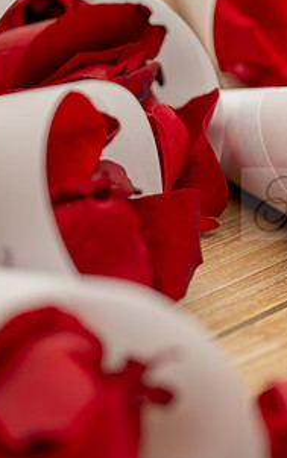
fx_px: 2938
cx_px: 374
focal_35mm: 235
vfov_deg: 8.9
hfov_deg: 5.6
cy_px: 204
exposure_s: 1/160
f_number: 4
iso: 200
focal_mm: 120
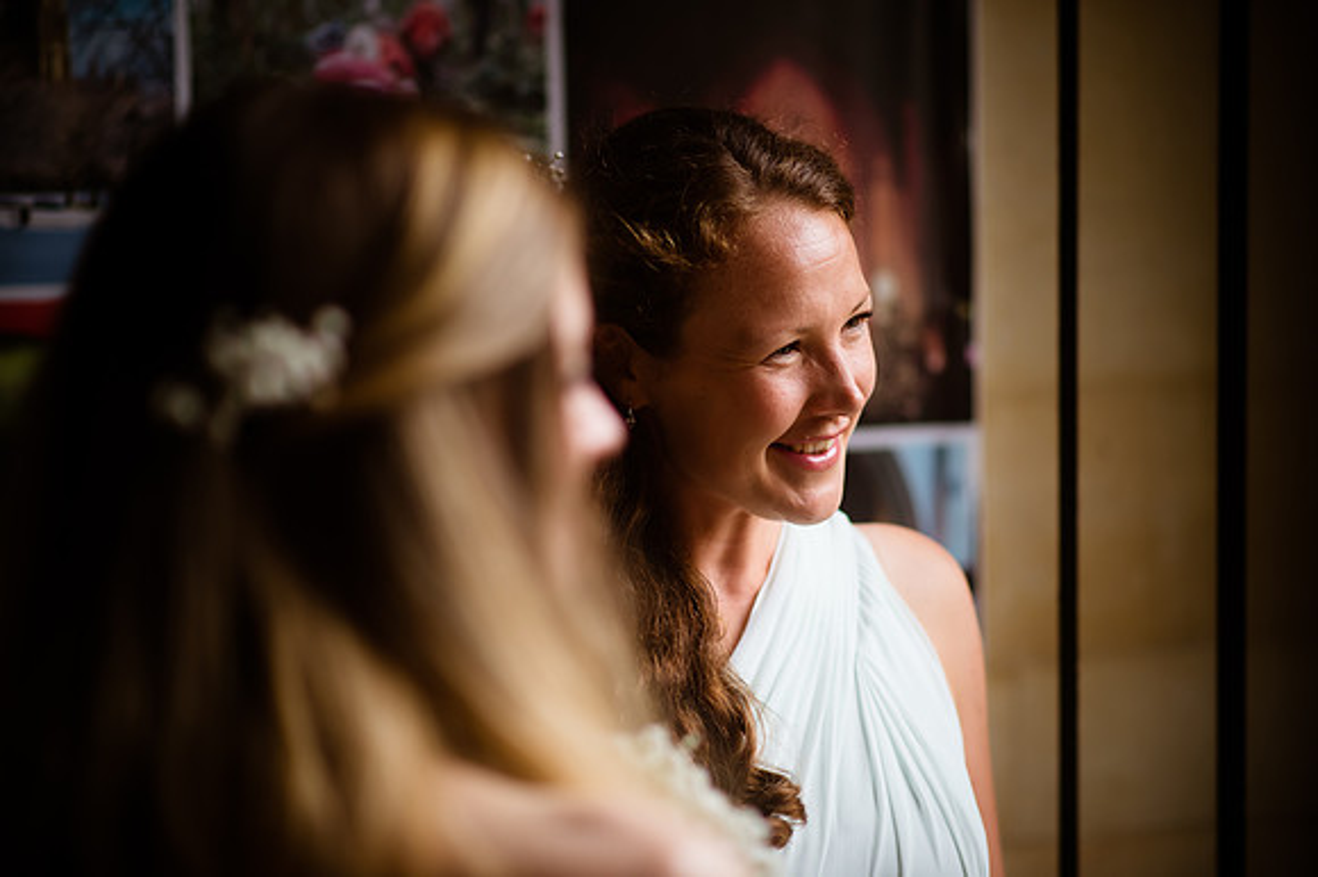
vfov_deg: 16.1
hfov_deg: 23.9
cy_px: 438
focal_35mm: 85
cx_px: 659
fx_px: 3110
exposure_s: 1/2500
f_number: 2
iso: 560
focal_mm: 85
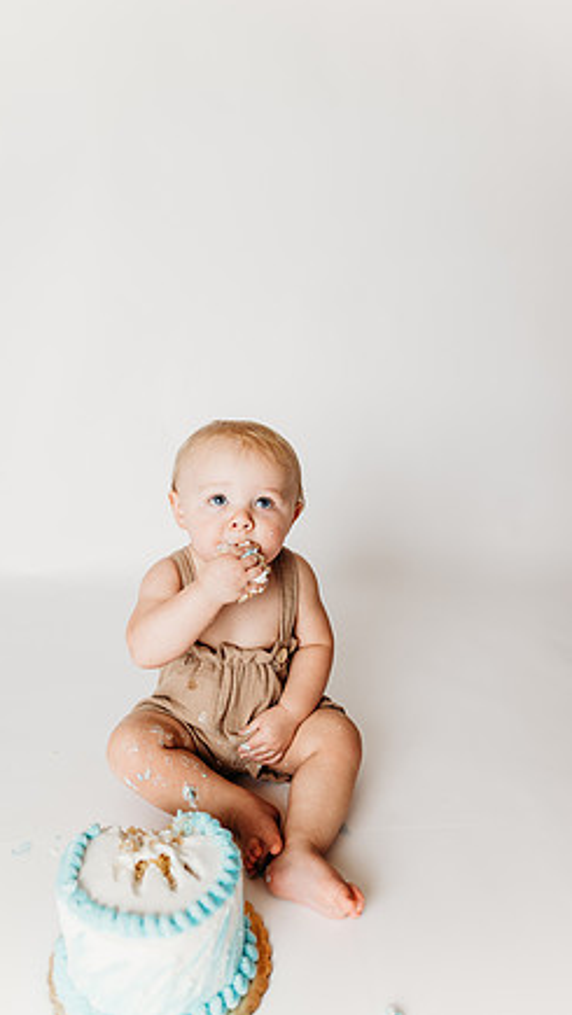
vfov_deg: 71.9
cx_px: 231
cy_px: 492
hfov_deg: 44.2
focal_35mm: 26
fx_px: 700
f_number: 2.8
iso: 100
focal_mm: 24
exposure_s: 1/200
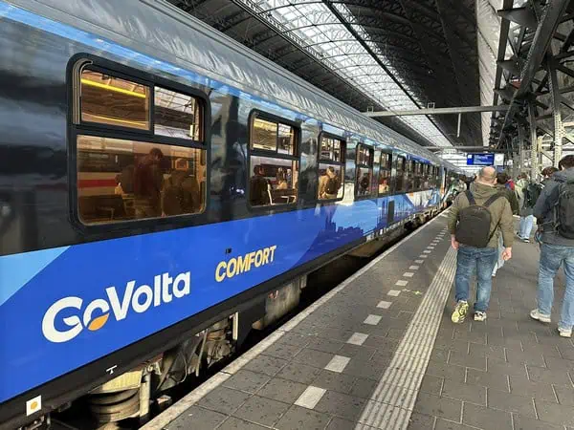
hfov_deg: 71.6
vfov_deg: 56.8
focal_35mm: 24
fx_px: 398
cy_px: 215
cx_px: 287
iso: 250
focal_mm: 6.9
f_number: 1.8
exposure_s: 1/77
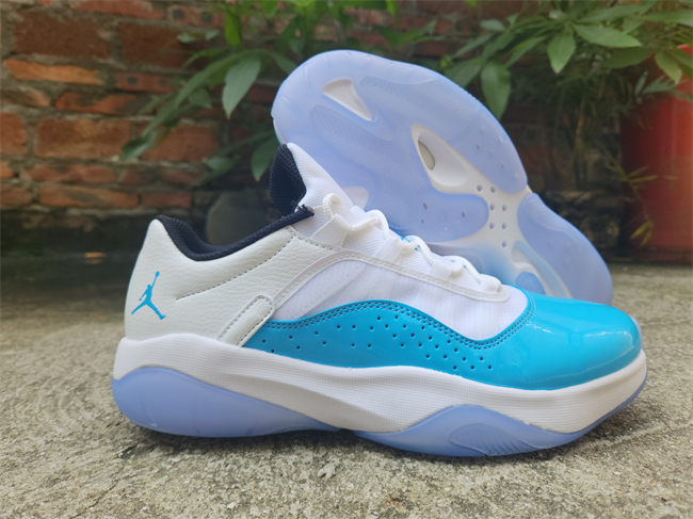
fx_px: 460
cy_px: 260
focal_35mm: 23
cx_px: 346
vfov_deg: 58.8
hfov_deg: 73.9
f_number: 1.8
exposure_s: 1/353
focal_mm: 5.4
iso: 20
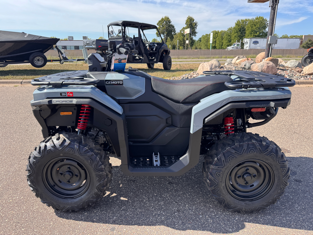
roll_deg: +0.0
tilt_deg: -16.7
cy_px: 118
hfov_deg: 71.6
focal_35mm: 24
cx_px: 156
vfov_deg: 56.8
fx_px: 217
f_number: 1.78
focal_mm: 6.76
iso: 80
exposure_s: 1/1456
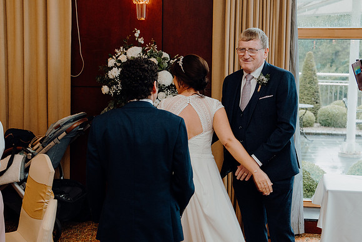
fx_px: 523
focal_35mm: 52
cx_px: 181
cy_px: 121
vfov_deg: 26.0
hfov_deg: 38.2
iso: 1250
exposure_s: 1/200
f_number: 2.8
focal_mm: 35
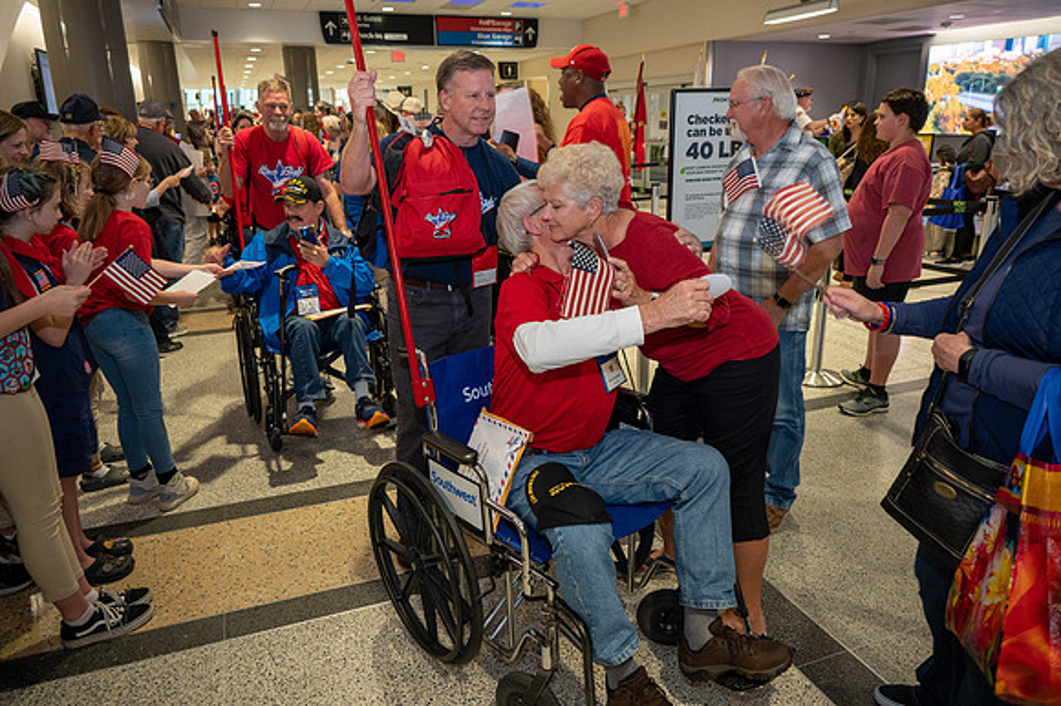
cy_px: 353
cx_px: 530
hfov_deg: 69.4
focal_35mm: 26
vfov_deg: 49.5
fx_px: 766
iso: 1250
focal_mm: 26
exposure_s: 1/40
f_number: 4.5
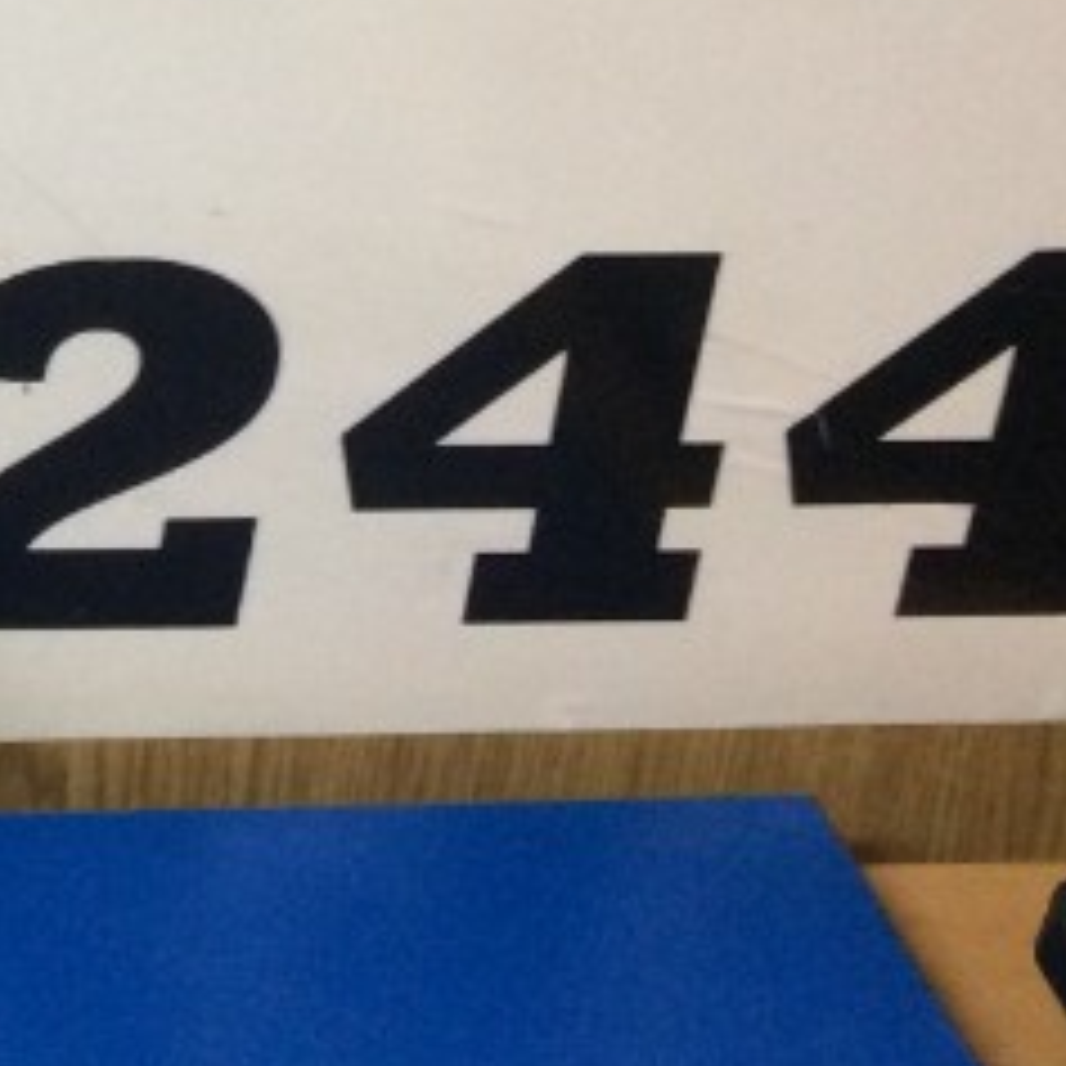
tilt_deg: -26.1
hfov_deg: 14.2
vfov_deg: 15.5
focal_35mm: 108
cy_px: -256
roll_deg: -1.5
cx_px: -855
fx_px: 3763
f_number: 2.2
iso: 160
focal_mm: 4.15
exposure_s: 1/33
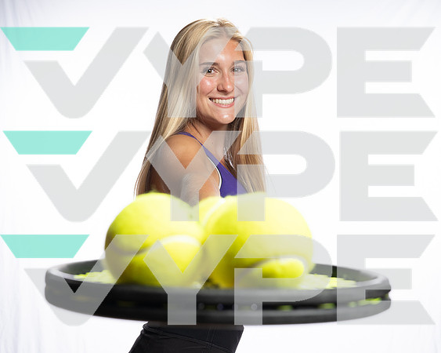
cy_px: 172
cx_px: 215
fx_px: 814
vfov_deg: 24.4
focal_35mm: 62
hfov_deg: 30.3
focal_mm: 47
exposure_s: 1/250
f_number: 8
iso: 800
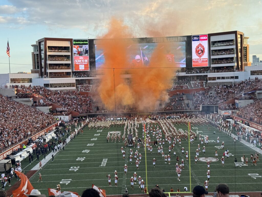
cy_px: 98
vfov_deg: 30.3
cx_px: 131
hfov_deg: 39.7
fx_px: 363
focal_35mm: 48
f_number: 1.78
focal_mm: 6.76
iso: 64
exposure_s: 1/739
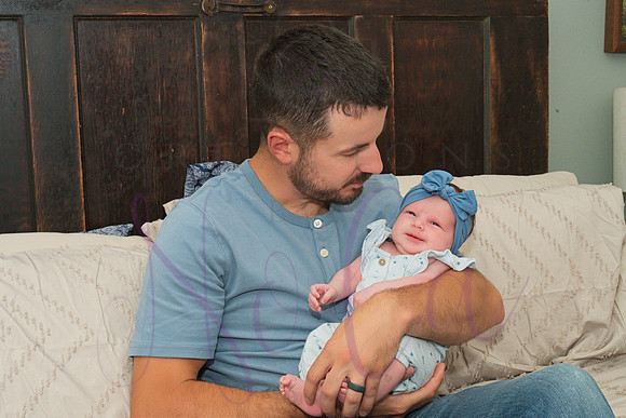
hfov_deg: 41.1
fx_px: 835
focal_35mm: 48
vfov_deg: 28.1
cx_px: 313
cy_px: 209
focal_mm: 48
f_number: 14
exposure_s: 1/320
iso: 800
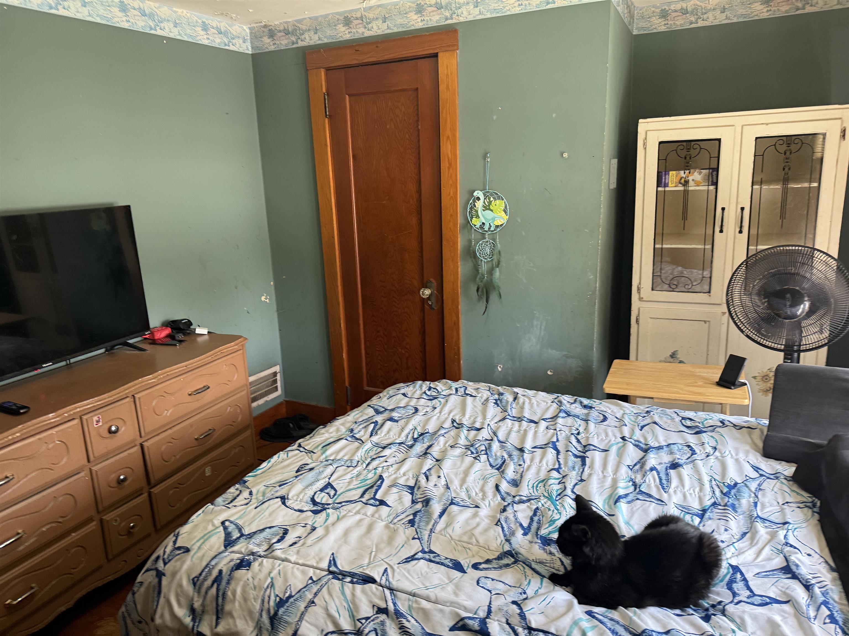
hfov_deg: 71.6
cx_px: 424
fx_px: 589
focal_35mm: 24
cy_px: 318
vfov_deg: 56.8
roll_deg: +2.4
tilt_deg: -13.8
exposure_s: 1/83
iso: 200
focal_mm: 6.76
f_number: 1.78
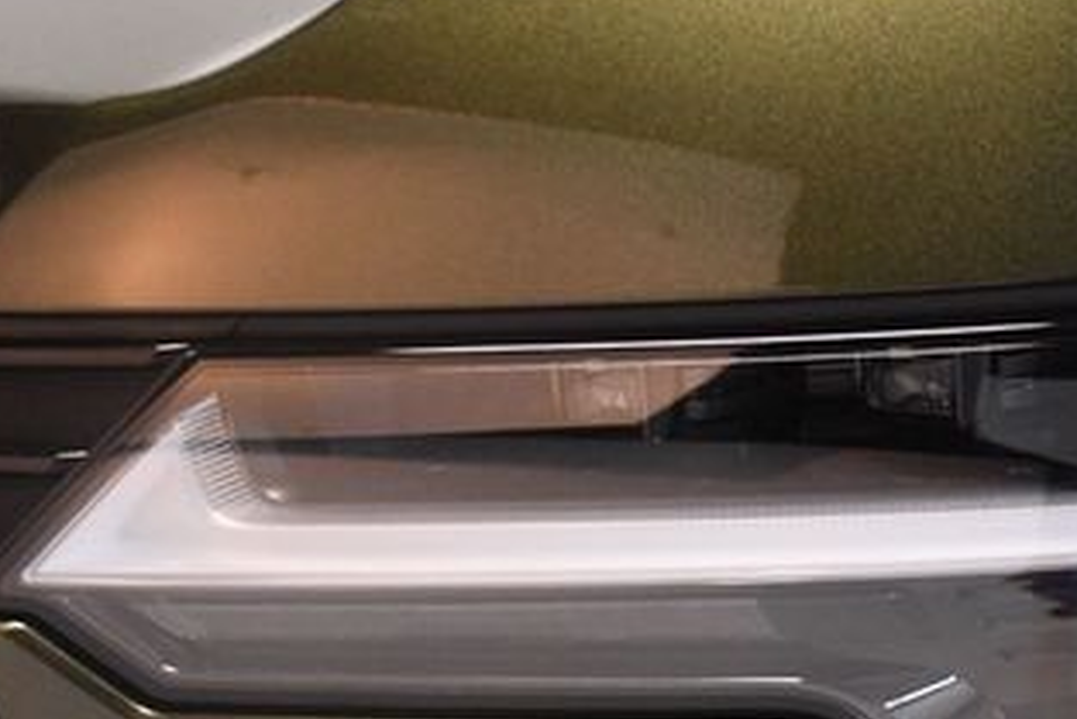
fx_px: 2933
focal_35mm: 98
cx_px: 840
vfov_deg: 13.9
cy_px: 630
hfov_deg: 20.6
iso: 3200
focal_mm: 32
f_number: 4
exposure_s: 1/100
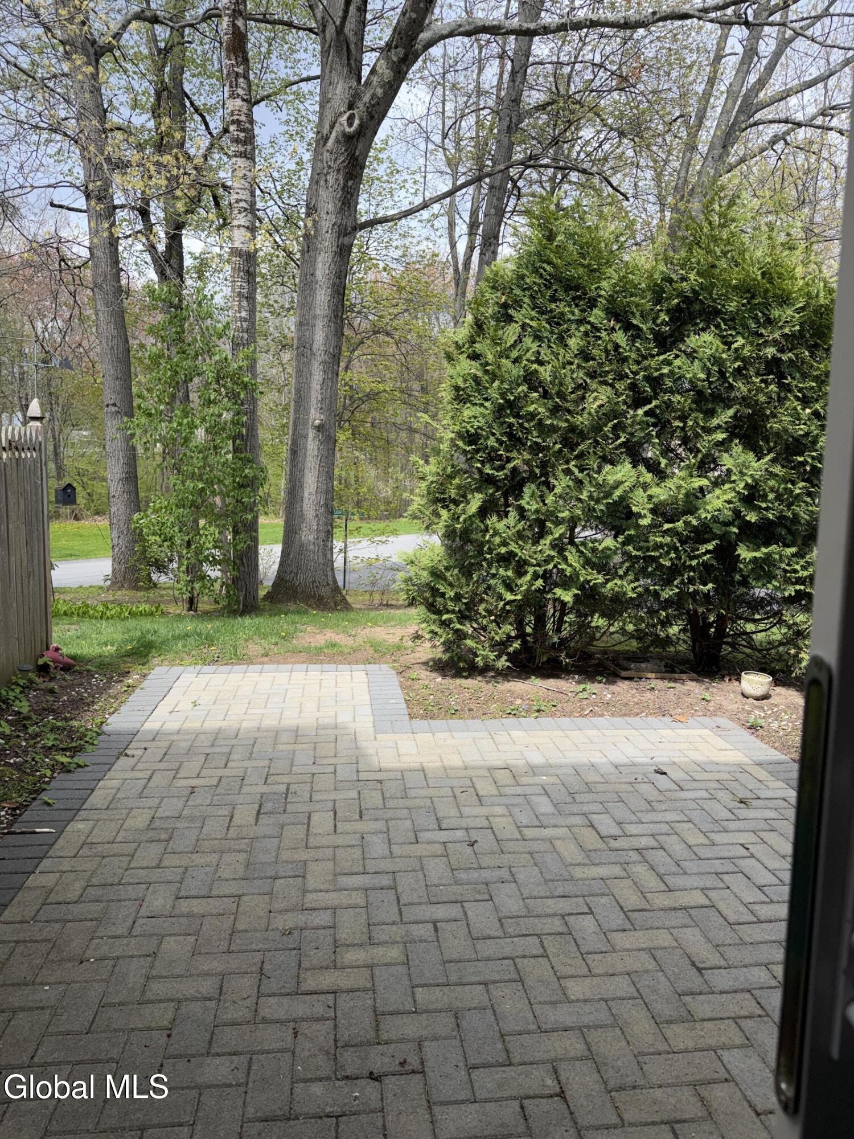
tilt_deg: -8.3
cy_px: 570
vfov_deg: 71.6
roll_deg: -0.6
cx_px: 427
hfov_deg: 56.8
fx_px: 789
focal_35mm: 24
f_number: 1.78
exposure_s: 1/1855
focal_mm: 6.76
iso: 80
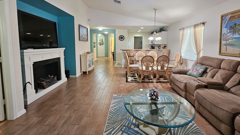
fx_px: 95
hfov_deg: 102.9
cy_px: 52
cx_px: 125
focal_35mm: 15
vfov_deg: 69.5
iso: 320
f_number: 2.2
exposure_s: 1/30
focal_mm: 2.2
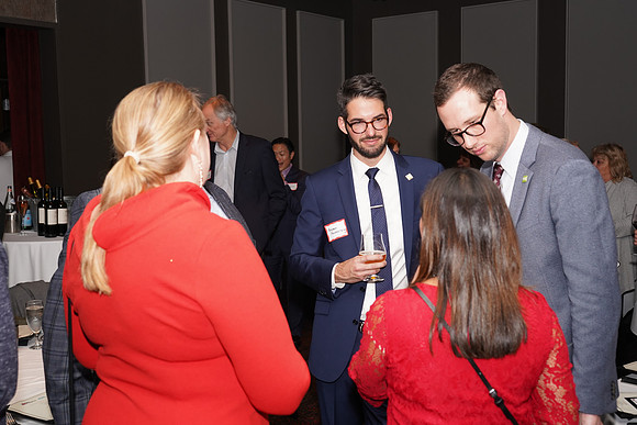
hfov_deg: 47.4
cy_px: 212
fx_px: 726
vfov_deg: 32.6
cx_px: 318
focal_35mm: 41
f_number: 5
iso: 1000
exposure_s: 1/100
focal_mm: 41
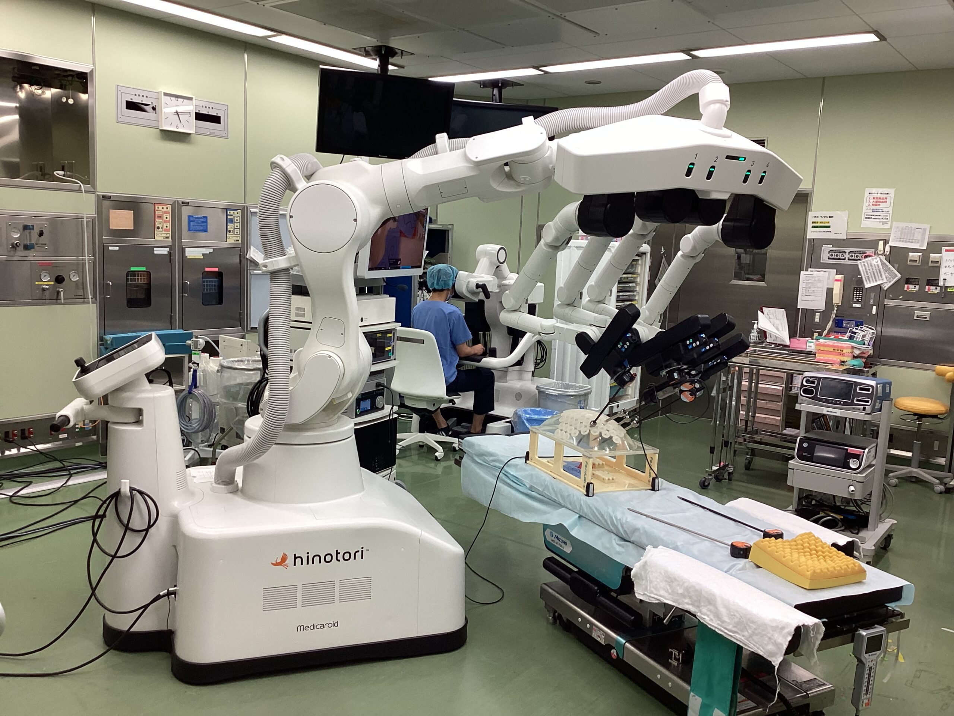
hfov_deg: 58.4
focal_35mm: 31
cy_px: 358
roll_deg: -3.3
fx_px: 854
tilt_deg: -6.9
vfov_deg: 45.4
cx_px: 477
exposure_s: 1/60
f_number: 2.4
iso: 50
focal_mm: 3.3
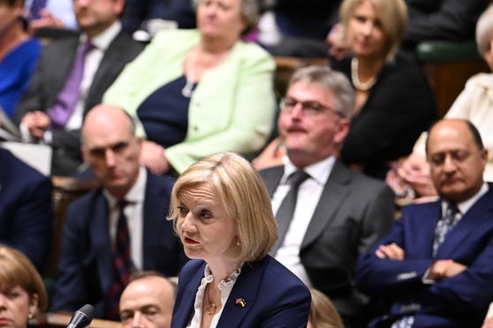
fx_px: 4530
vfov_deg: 4.1
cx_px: 208
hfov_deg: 6.2
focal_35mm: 331
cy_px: 218
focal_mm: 200
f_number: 3.5
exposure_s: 1/200
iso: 3200
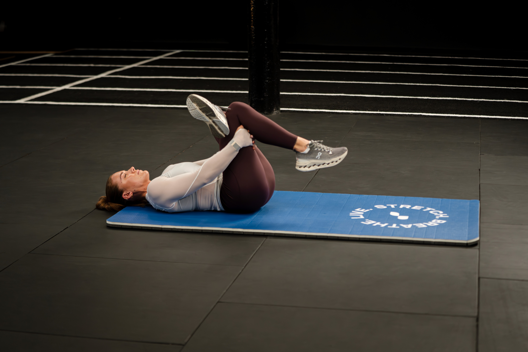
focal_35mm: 70
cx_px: 264
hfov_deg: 28.8
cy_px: 176
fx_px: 1027
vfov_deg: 19.5
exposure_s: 1/800
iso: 1250
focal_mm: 70
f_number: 2.8
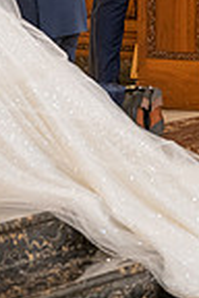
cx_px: 168
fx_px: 2106
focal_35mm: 254
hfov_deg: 5.4
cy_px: -128
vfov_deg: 8.0
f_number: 4
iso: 3200
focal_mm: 81
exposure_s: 1/100
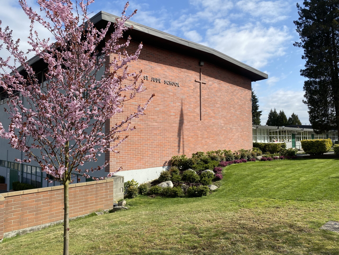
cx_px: 170
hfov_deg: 67.3
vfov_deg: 53.1
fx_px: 255
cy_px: 128
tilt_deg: +2.6
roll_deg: +0.1
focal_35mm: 26
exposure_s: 1/2625
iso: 32
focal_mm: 4.25
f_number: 1.8
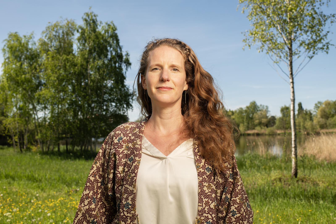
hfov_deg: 54.4
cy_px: 112
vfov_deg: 37.9
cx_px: 168
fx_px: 327
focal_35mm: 35
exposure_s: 1/250
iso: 80
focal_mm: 35
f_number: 8
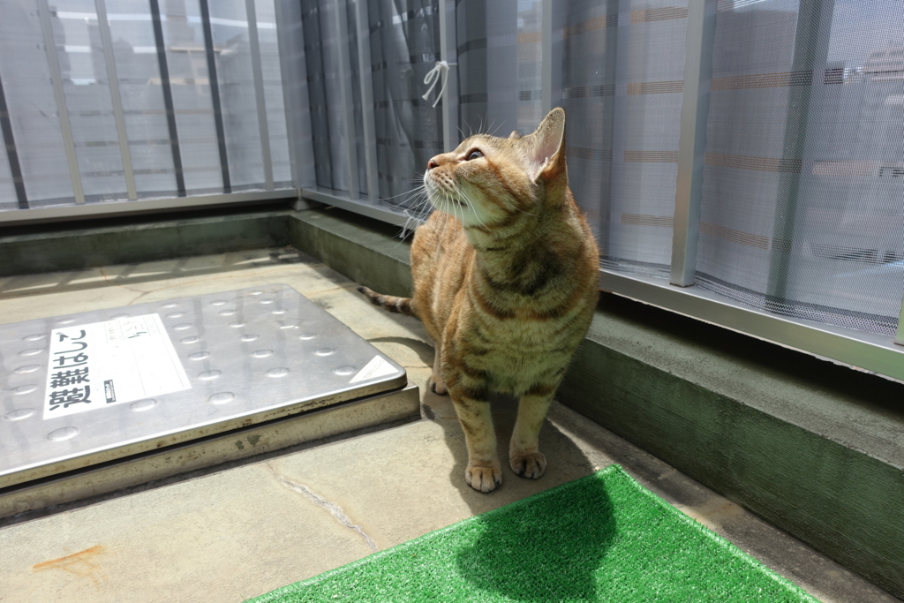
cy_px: 302
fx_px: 603
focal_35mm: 24
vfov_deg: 53.1
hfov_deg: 73.7
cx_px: 452
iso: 125
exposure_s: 1/640
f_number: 4
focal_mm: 8.8
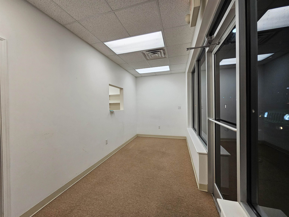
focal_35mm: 13
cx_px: 144
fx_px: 109
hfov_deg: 106.2
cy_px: 108
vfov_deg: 89.9
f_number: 2.2
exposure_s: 1/120
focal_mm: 2.2
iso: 100
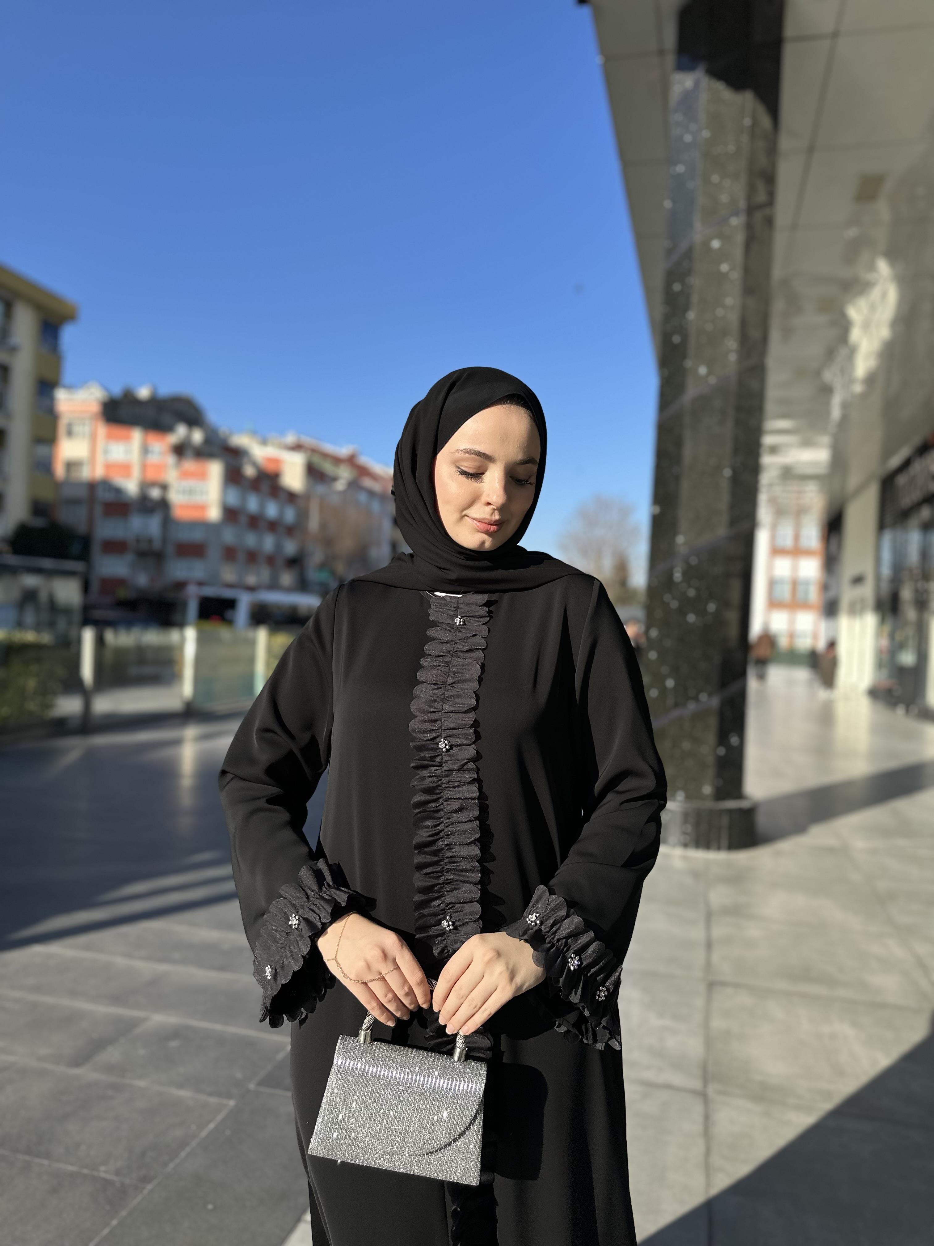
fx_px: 863
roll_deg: -3.6
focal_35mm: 24
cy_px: 623
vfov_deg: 71.6
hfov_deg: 56.8
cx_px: 467
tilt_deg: +0.6
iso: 80
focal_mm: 6.86
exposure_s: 1/4545
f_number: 1.78
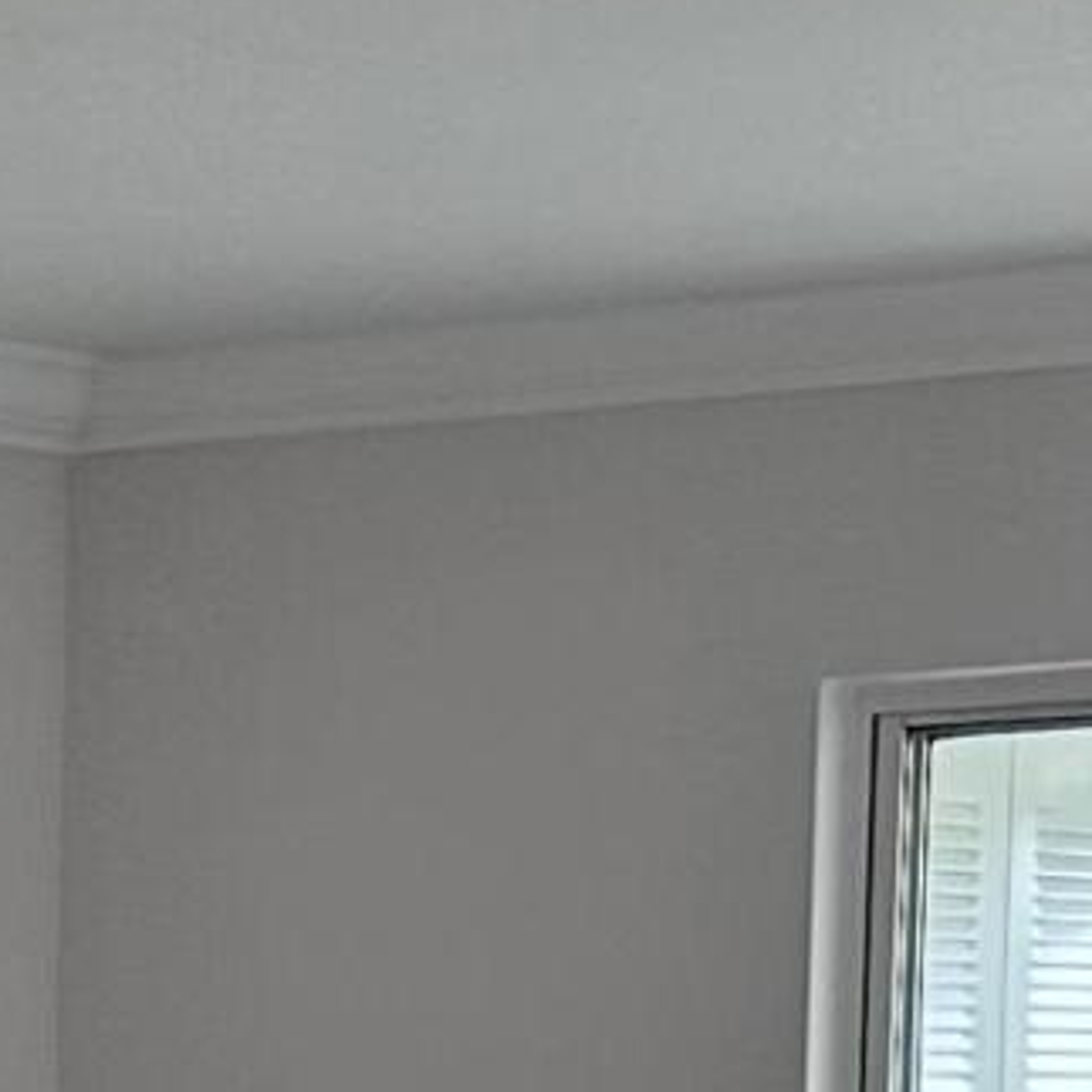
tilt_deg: -7.1
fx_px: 6745
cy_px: 2093
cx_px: -774
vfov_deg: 8.8
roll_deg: +0.7
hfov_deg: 8.9
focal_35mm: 189
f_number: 1.78
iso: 160
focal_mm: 6.86
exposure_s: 1/120
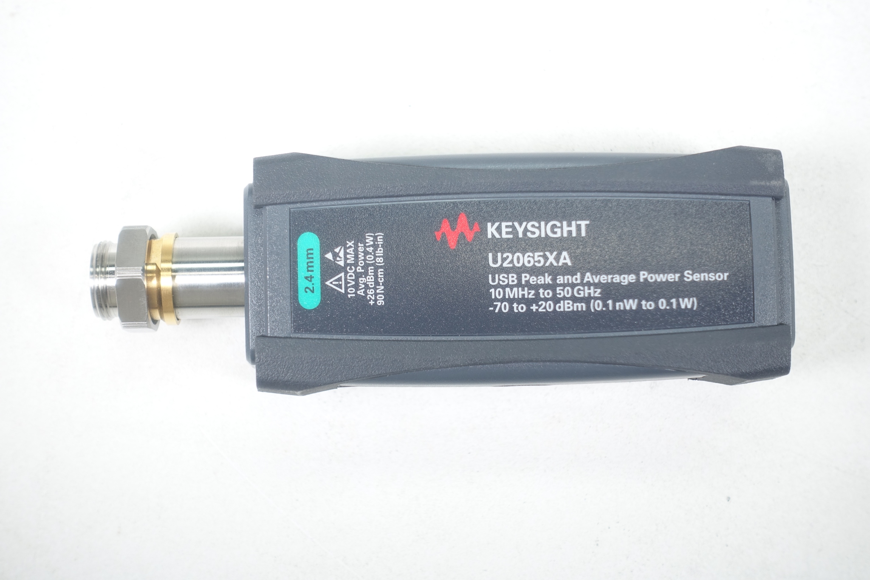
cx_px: 435
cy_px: 290
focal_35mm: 70
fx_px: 1691
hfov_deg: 28.8
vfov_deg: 19.5
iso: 125
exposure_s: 1/80
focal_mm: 25.7
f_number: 4
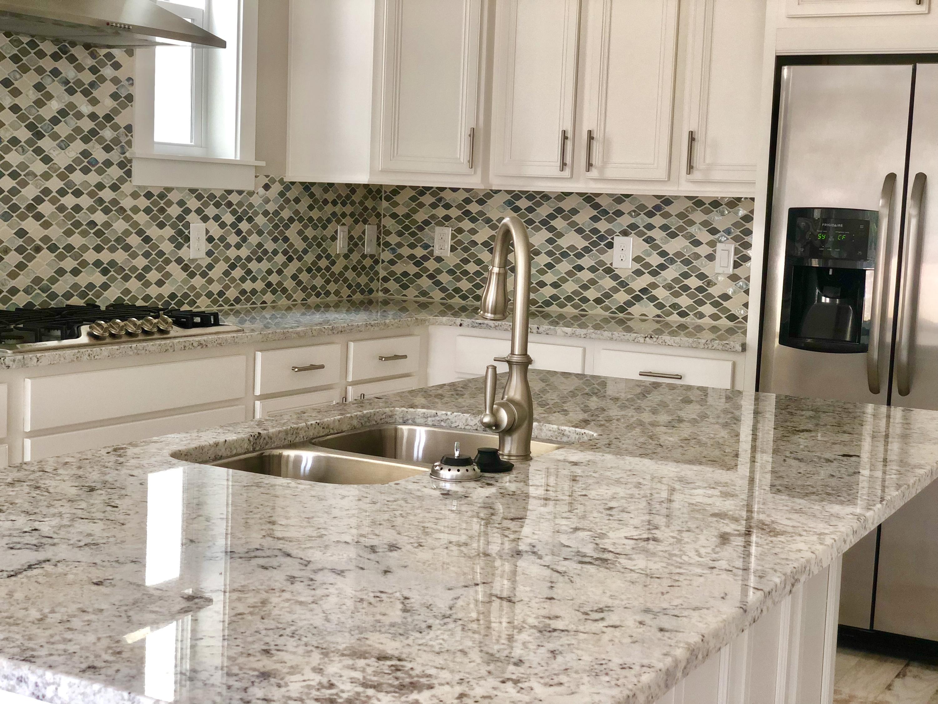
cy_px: 352
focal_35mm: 52
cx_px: 469
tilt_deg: -6.1
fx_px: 1409
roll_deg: -1.4
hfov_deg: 36.8
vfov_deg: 28.0
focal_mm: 6
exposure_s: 1/60
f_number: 2.4
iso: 100
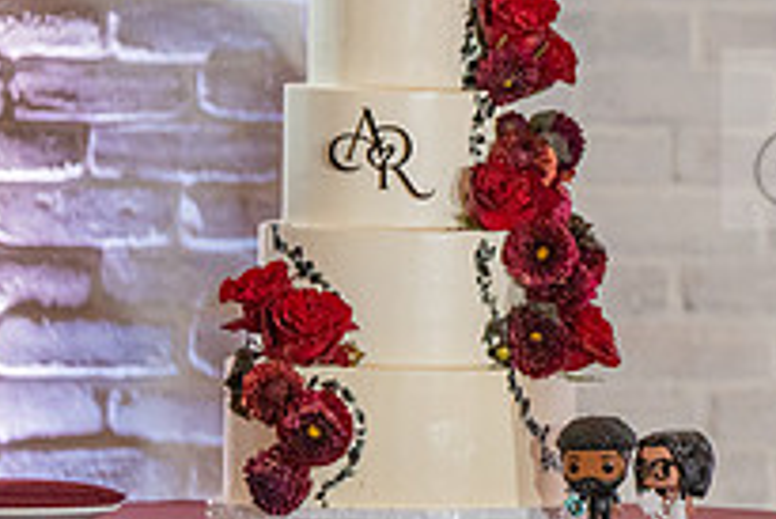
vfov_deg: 2.4
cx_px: 1052
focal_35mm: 567
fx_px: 12230
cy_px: 138
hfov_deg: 3.6
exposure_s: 1/320
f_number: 2.8
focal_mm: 200
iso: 1600
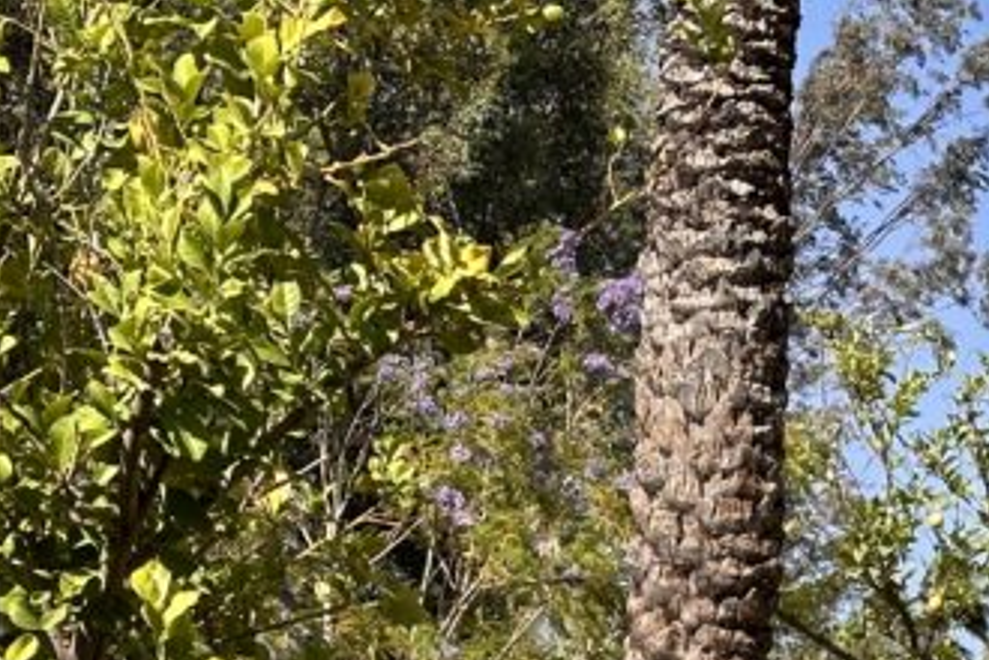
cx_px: 992
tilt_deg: +3.9
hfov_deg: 13.1
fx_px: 4258
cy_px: 1053
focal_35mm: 155
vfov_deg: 8.6
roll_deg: +1.1
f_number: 1.78
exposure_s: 1/3367
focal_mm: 6.86
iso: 64
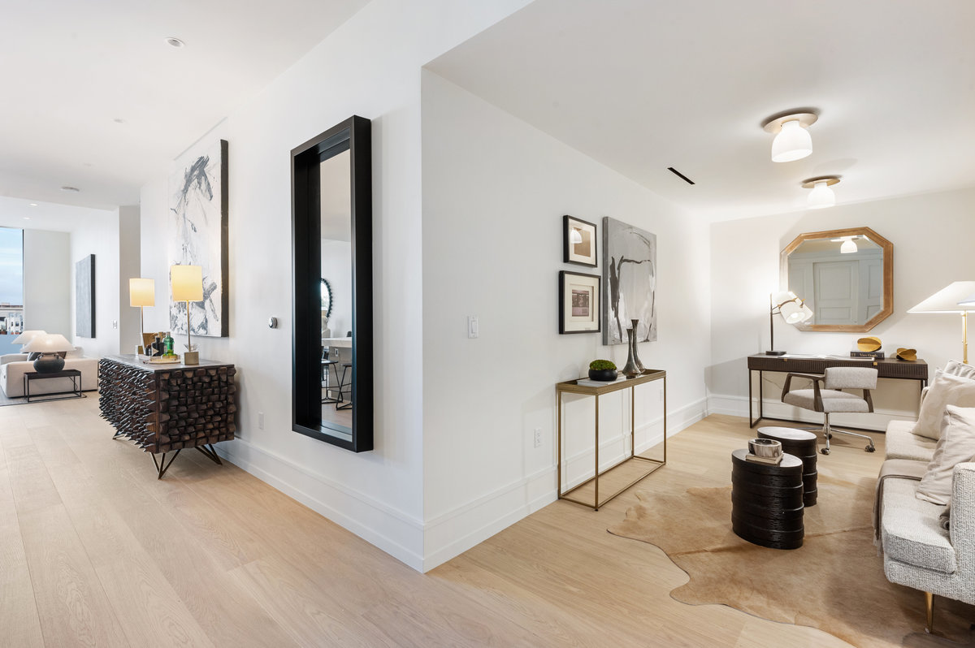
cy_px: 324
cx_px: 488
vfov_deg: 72.0
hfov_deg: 95.0
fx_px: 446
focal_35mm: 16
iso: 400
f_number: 11
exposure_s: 1/4
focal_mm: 16.5
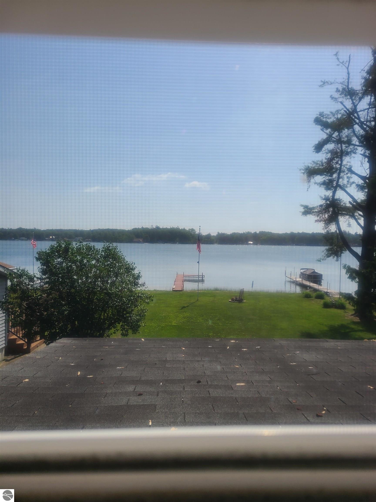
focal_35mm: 26
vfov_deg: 67.3
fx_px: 377
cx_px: 188
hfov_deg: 53.1
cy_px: 251
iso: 40
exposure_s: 1/3788
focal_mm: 5.4
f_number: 1.8
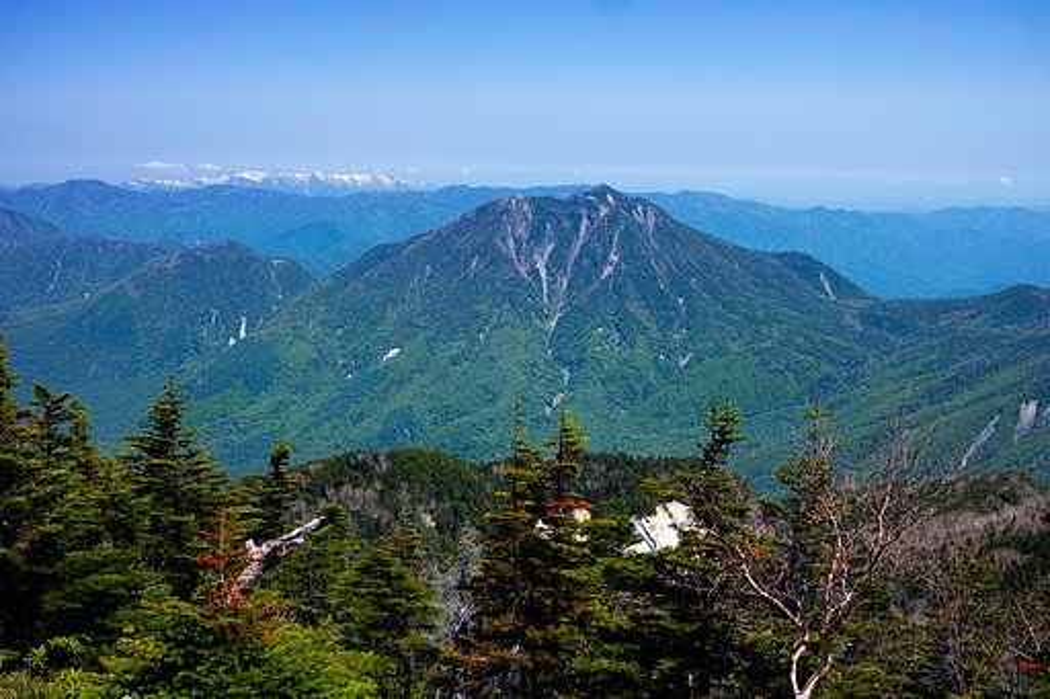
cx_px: 525
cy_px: 350
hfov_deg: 43.6
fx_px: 1312
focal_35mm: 45
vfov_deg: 29.8
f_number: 5.6
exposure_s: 1/160
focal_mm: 30
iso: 200
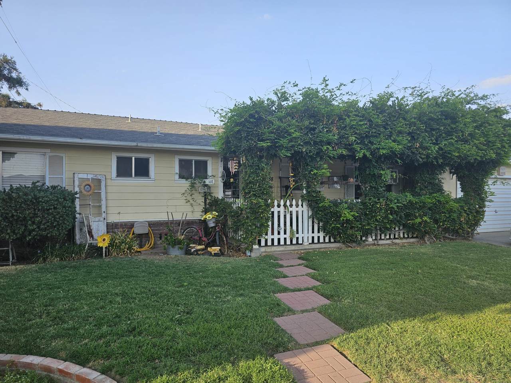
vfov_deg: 58.9
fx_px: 340
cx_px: 256
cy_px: 192
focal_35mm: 23
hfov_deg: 73.9
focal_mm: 6.3
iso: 10
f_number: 1.7
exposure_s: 1/245
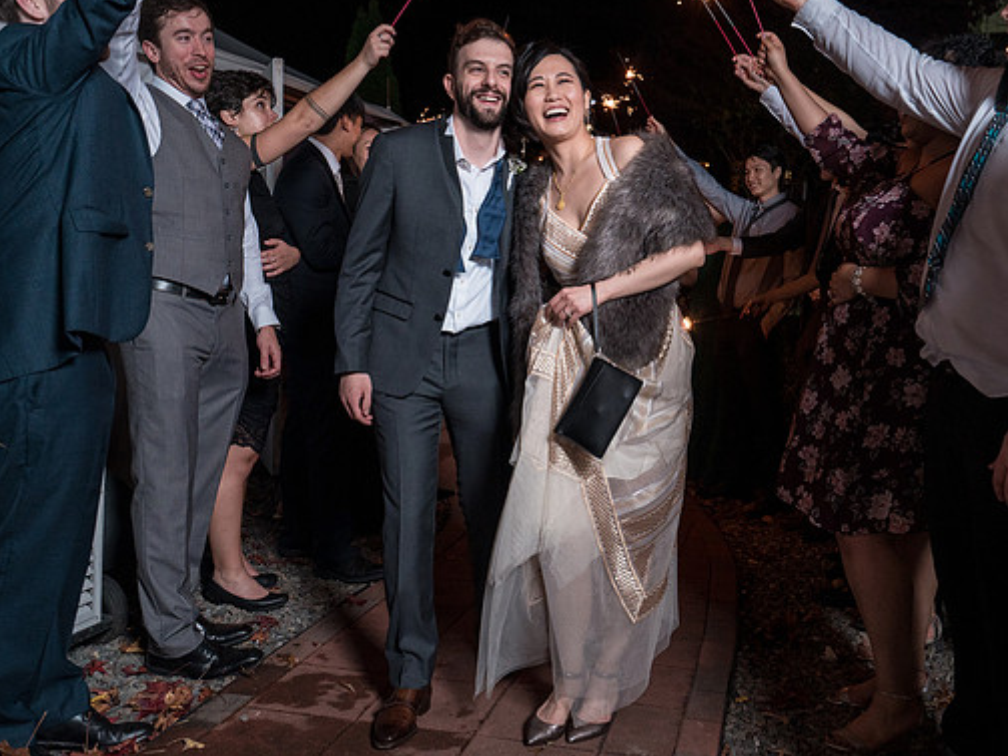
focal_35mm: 34
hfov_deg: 53.7
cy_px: 352
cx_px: 581
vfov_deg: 41.8
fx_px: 990
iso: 2000
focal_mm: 29
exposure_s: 1/200
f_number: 5.6
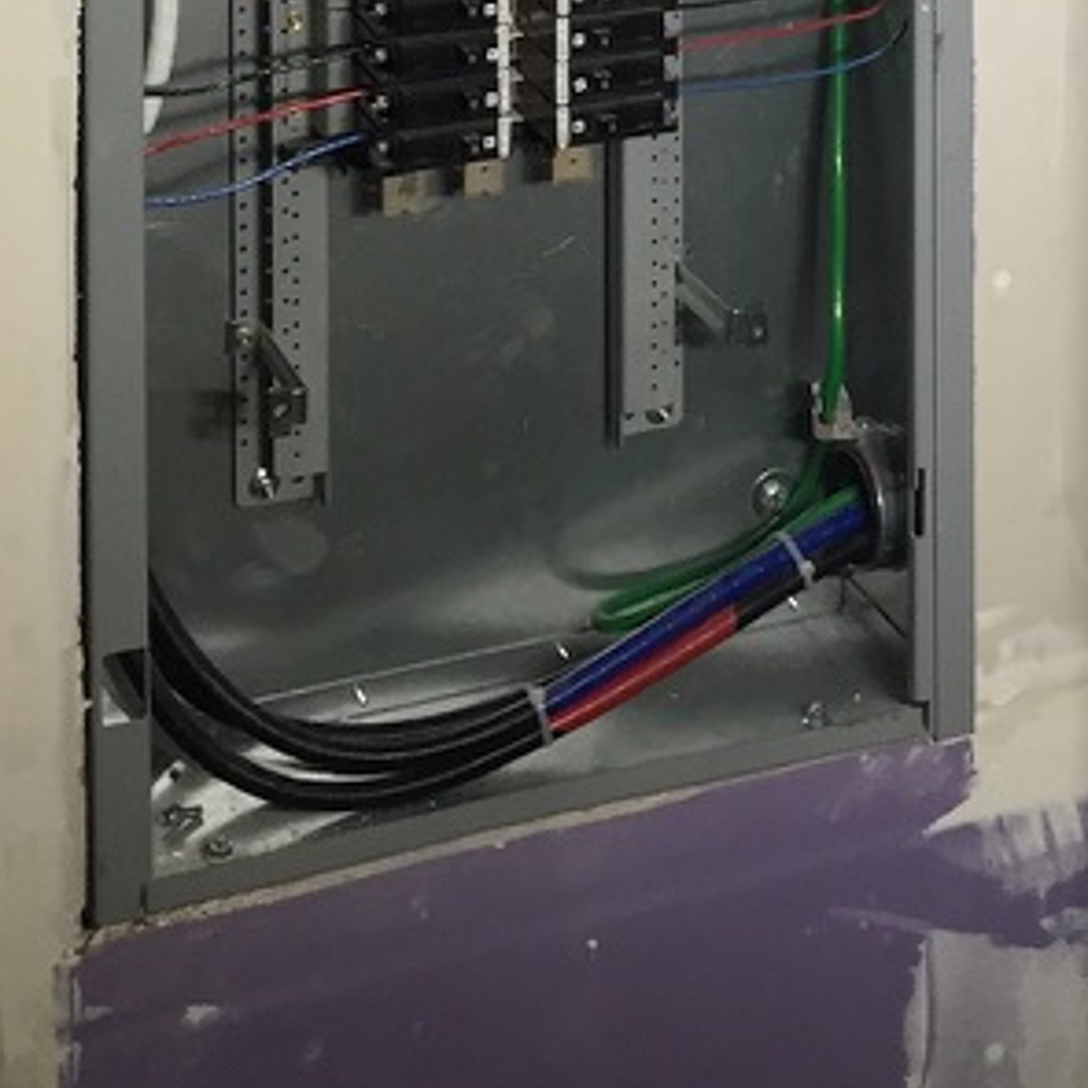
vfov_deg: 16.8
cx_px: 771
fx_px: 3165
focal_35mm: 89
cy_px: -745
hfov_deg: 19.4
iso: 64
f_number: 2.2
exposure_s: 1/30
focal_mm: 4.15
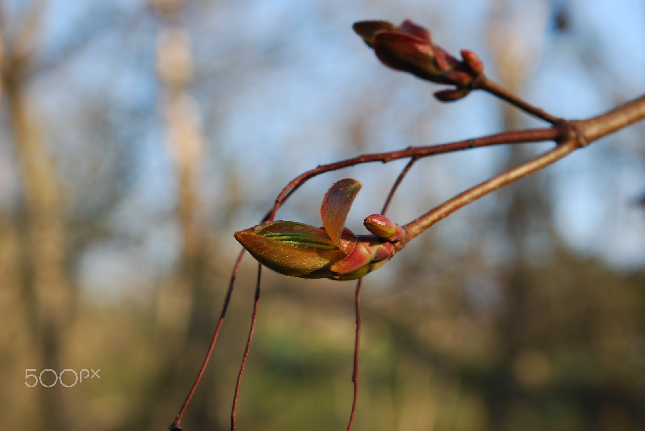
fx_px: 1480
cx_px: 322
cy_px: 216
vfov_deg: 16.6
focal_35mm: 82
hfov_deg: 24.6
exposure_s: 1/60
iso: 110
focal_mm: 55
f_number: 8
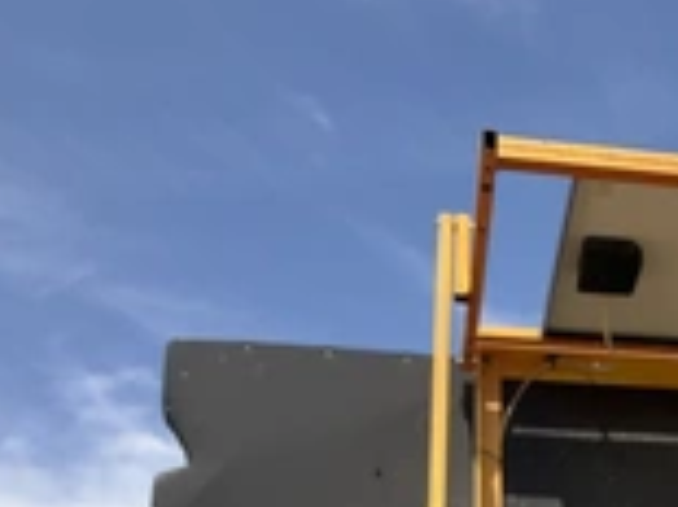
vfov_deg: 18.7
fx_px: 1468
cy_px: 581
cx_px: 783
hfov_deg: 24.0
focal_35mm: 75
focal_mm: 3
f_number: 1.8
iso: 25
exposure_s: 1/1848
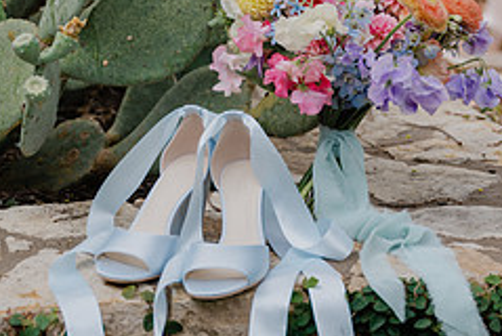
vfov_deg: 12.6
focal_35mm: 109
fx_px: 1522
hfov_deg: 18.7
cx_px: 256
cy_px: 153
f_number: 3.5
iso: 110
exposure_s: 1/500
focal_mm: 58
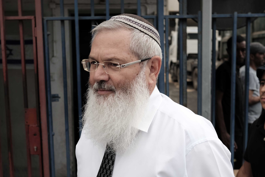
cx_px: 124
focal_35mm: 49
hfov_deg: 40.3
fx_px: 361
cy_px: 117
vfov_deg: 27.4
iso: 200
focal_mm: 23
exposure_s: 1/500
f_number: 3.6
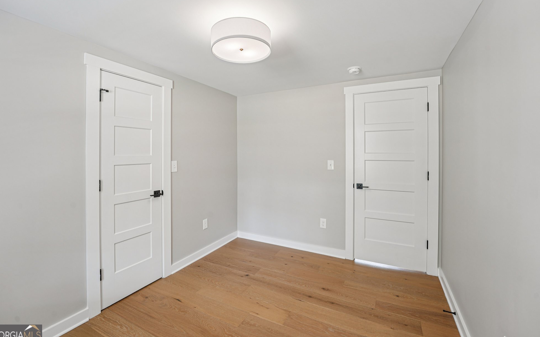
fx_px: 221
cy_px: 154
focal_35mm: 15
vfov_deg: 74.6
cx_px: 269
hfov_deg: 101.5
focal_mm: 14
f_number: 8
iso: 100
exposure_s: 1/4
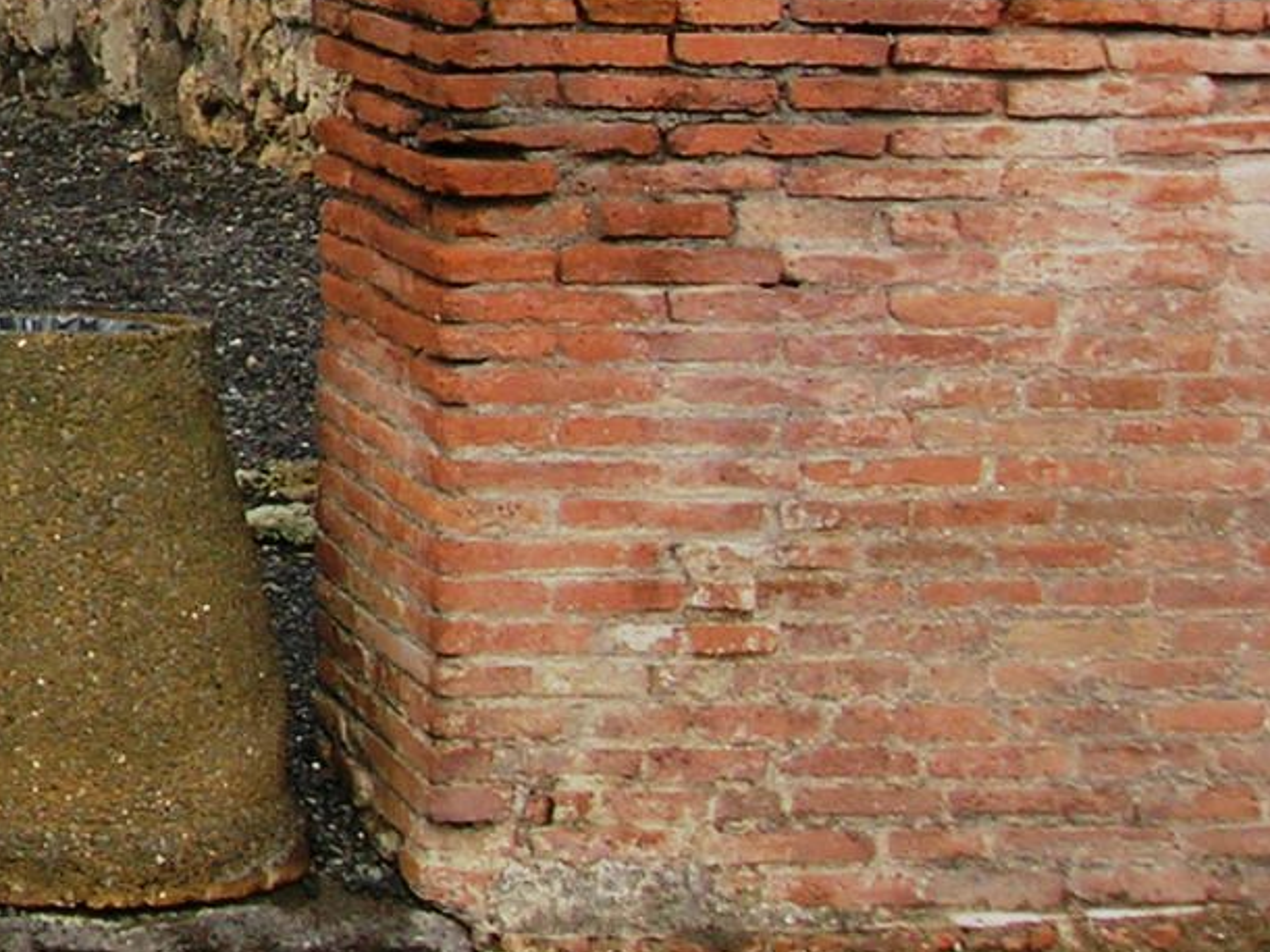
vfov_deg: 12.6
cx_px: -854
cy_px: -231
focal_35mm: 114
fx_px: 4182
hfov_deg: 15.4
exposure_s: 1/160
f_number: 4.9
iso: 50
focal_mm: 5.7
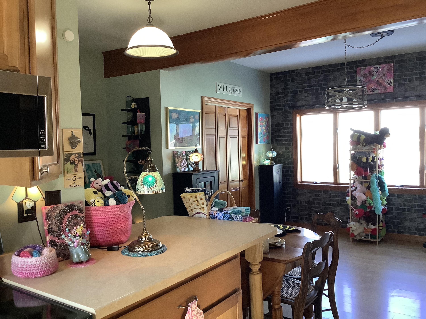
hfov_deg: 58.4
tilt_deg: -2.9
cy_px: 160
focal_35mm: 31
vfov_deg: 45.4
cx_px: 213
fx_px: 381
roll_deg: +1.4
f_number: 2.4
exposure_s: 1/60
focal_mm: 3.3
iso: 250
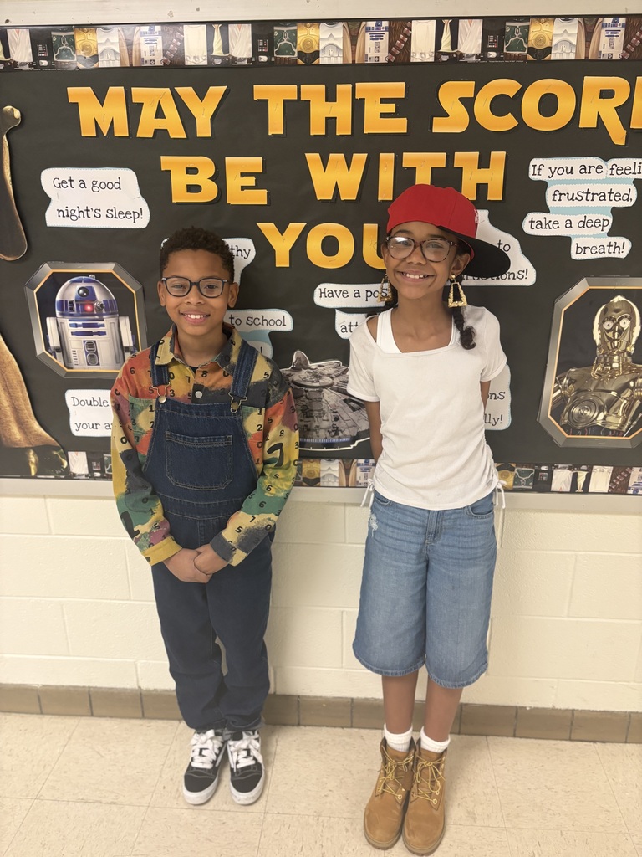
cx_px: 321
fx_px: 643
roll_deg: +0.6
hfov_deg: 53.1
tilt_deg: -19.4
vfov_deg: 67.3
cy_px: 428
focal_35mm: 26
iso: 200
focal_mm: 5.96
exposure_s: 1/59
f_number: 1.6
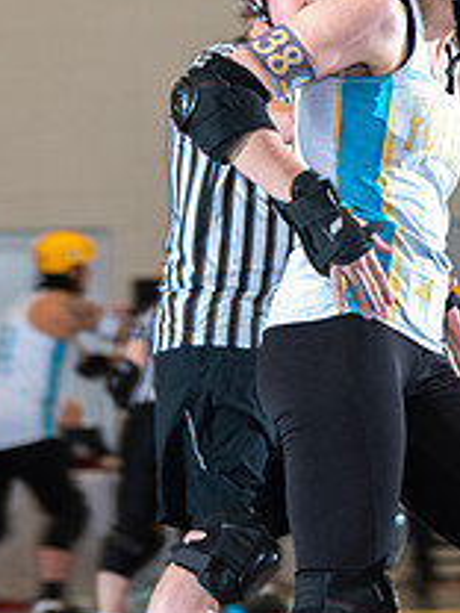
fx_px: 7123
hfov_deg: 3.7
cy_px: 279
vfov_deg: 4.9
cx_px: 489
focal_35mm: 402
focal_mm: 150
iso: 500
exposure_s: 1/160
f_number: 5.6
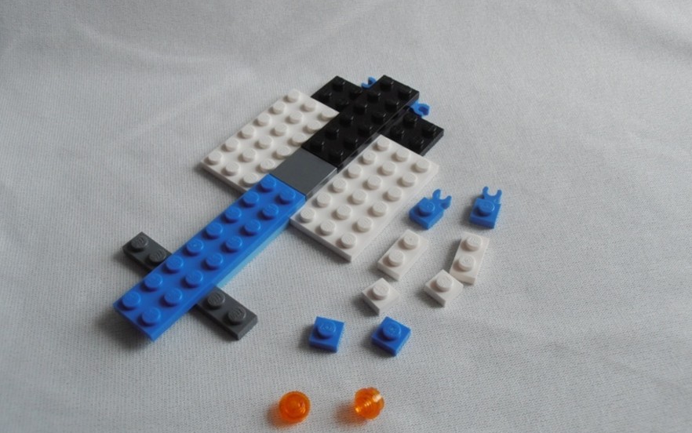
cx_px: 341
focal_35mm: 40
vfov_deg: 32.0
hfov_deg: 49.3
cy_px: 200
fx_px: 755
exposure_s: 1/320
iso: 80
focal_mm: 6.61
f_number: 3.9
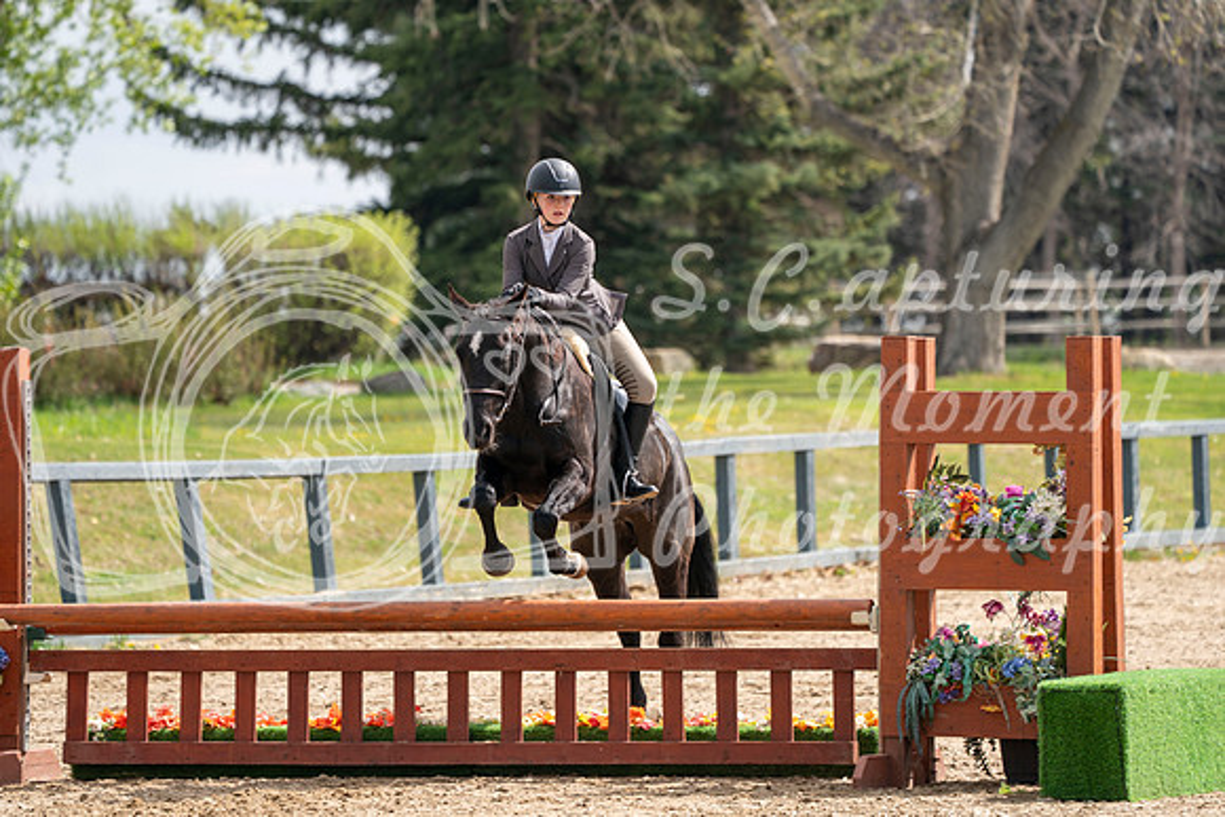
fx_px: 9700
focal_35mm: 285
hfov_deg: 7.2
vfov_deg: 4.8
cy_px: 408
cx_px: 612
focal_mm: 285
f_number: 5.6
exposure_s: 1/320
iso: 100
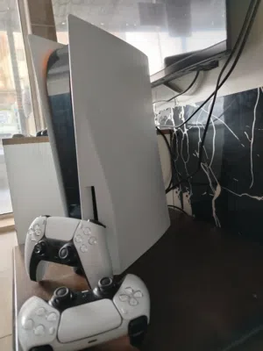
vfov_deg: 71.6
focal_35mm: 24
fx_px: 243
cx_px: 132
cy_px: 176
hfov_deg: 56.8
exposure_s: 1/20
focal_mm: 5.25
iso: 1747
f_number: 1.75
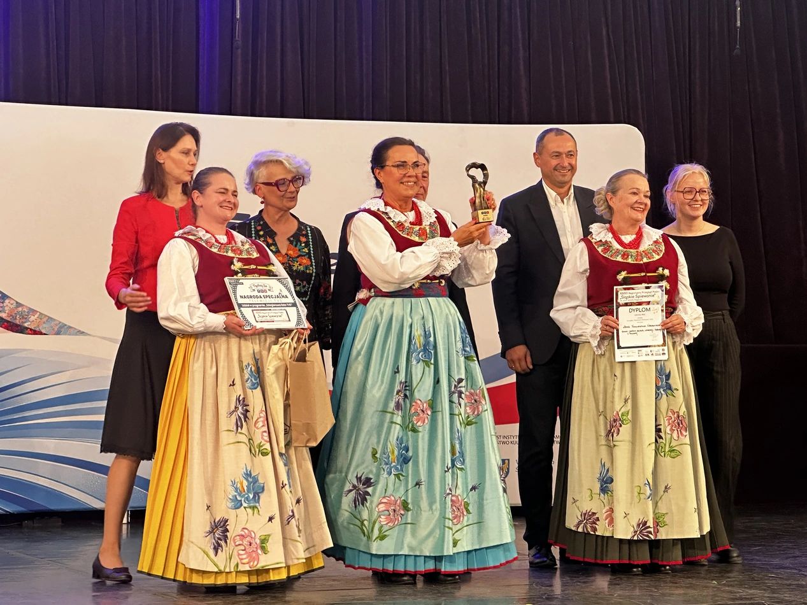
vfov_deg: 19.1
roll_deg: +0.2
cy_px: 302
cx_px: 404
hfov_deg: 25.3
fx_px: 1795
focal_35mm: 77
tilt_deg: +4.6
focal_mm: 9
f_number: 2.8
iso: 125
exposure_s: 1/99
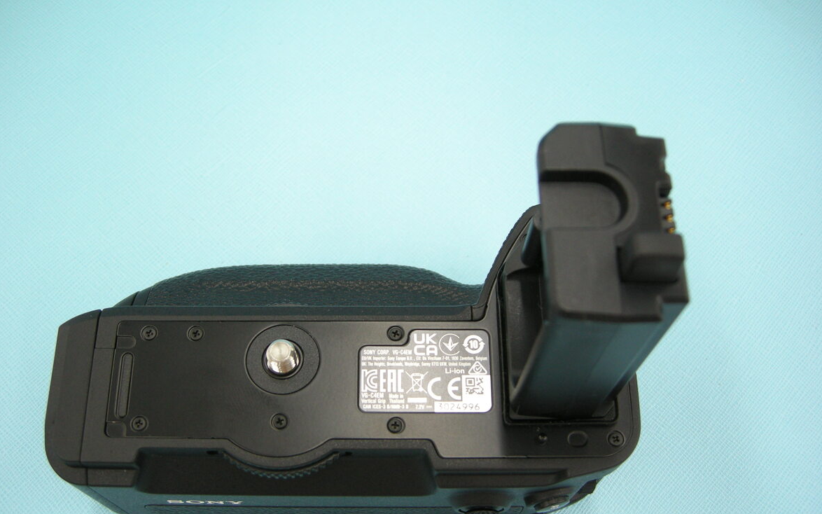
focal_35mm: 39
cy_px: 298
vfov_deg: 32.7
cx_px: 407
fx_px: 874
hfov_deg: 50.4
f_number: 2.7
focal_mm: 7.5
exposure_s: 1/52.1
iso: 99
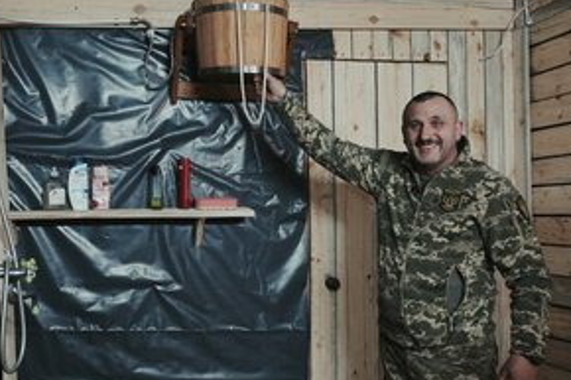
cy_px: 211
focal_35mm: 40
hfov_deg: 48.5
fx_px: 634
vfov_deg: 33.3
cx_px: 270
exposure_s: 1/161
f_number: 3.2
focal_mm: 29
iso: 1600
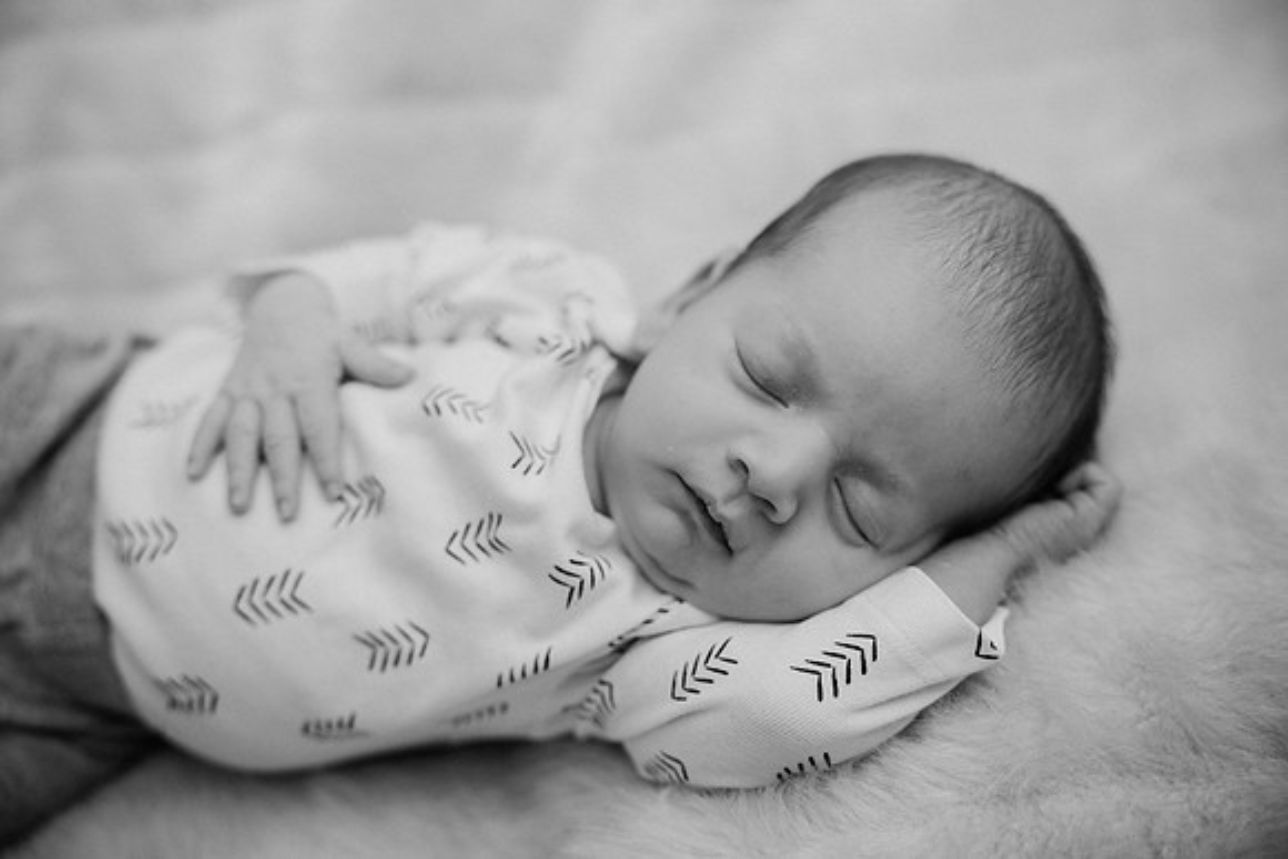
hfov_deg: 36.9
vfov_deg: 25.1
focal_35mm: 54
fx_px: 1932
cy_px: 430
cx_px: 644
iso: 800
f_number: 2.8
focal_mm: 54
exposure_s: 1/500
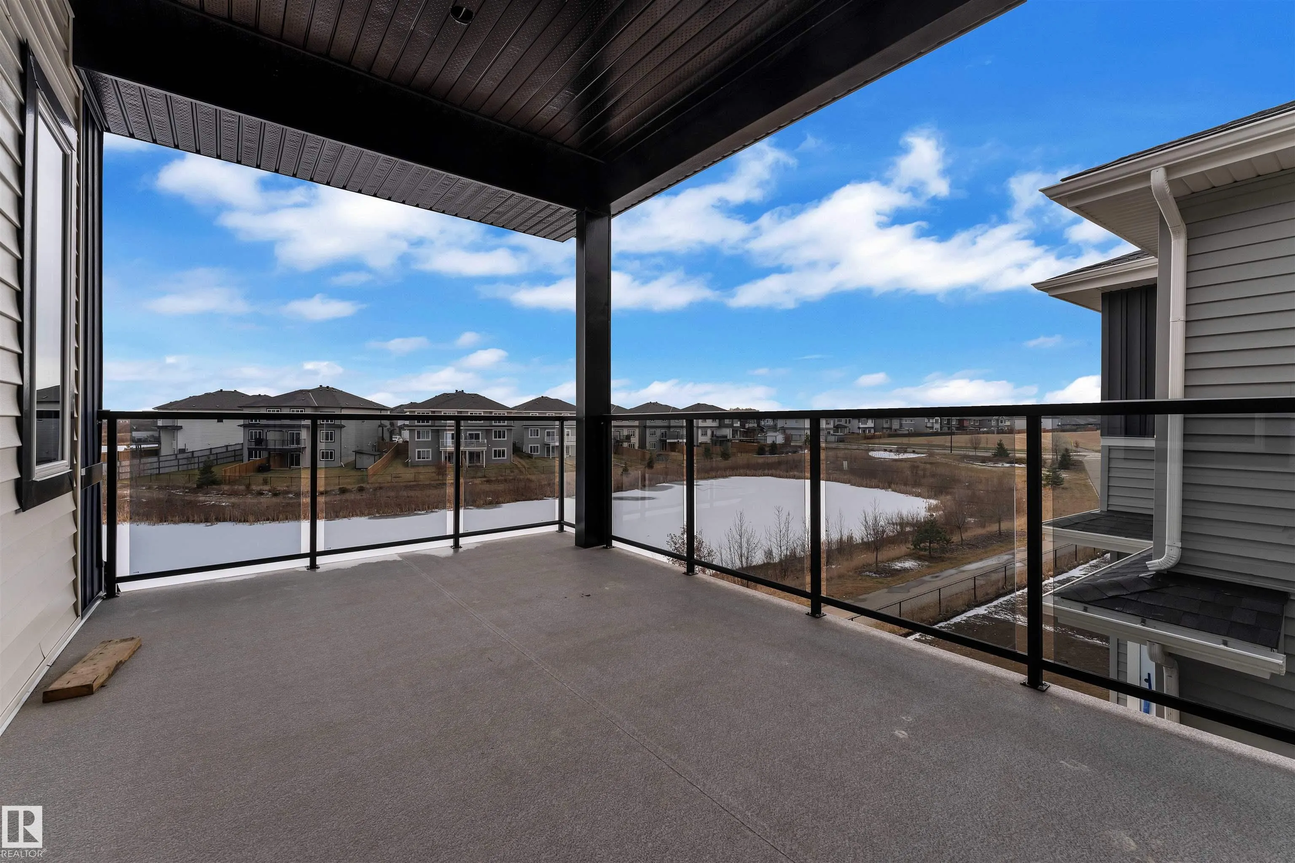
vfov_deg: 81.2
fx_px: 504
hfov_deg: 104.3
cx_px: 648
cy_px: 432
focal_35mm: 14
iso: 160
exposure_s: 1/200
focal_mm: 14
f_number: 8
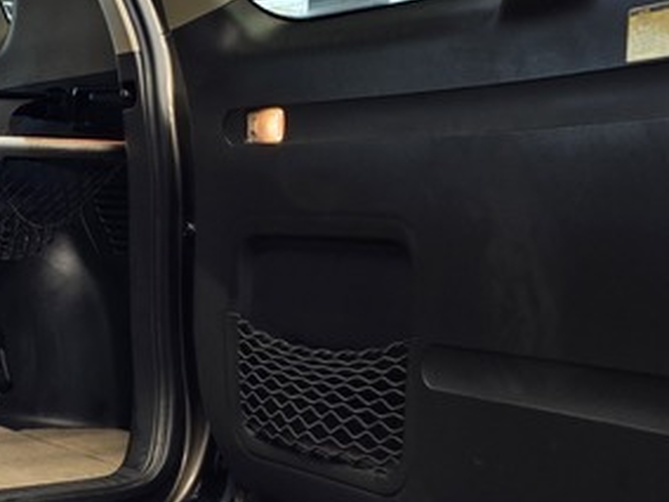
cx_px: -28
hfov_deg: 22.5
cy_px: 257
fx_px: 1604
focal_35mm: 83
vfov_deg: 17.8
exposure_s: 1/180
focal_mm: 6.25
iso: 80
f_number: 1.7
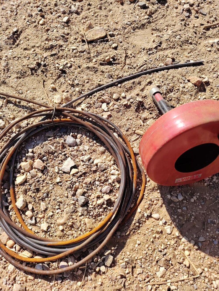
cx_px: 110
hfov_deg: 56.8
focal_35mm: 24
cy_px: 146
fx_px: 202
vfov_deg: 71.6
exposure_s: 1/775
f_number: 1.75
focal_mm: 5.25
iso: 100
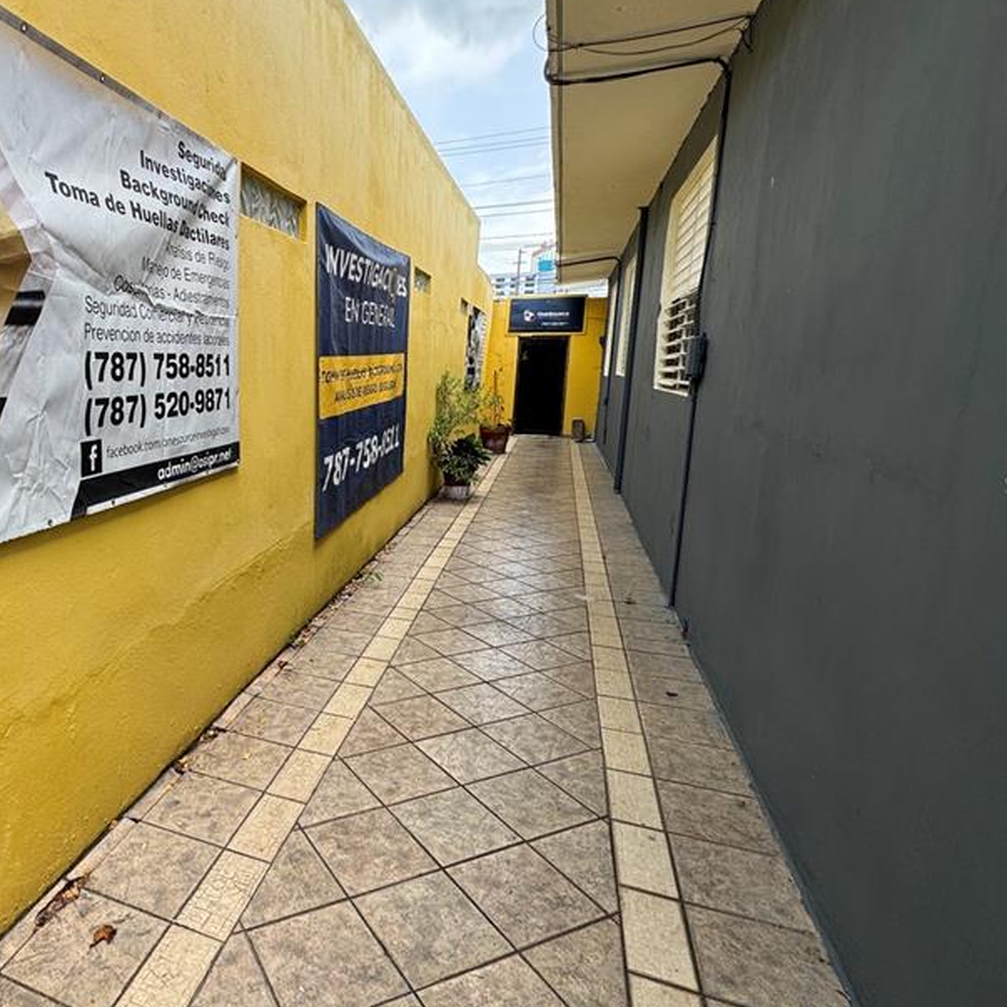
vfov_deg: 72.1
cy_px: 484
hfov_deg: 67.5
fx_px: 691
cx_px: 250
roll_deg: -0.9
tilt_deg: -10.4
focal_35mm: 21
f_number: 2.2
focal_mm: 2.22
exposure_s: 1/196
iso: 40
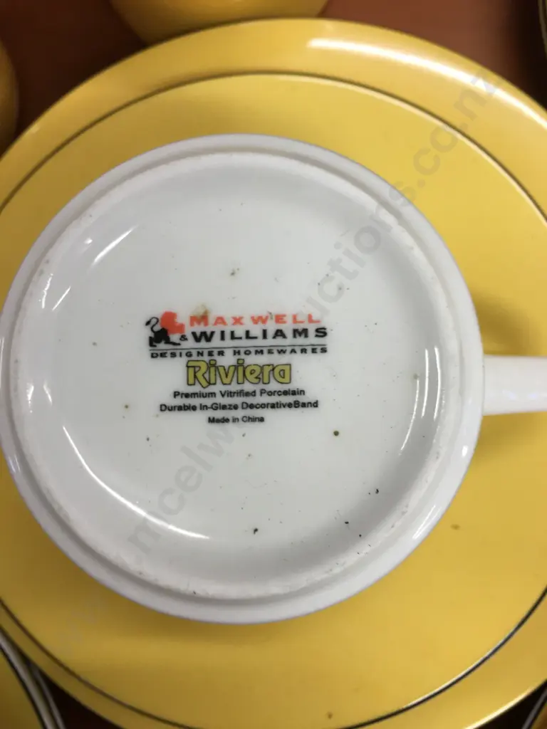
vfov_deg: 61.7
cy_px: 364
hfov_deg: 48.2
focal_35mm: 29
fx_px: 611
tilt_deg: -84.2
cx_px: 274
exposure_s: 1/33
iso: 32
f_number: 2.2
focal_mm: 4.15
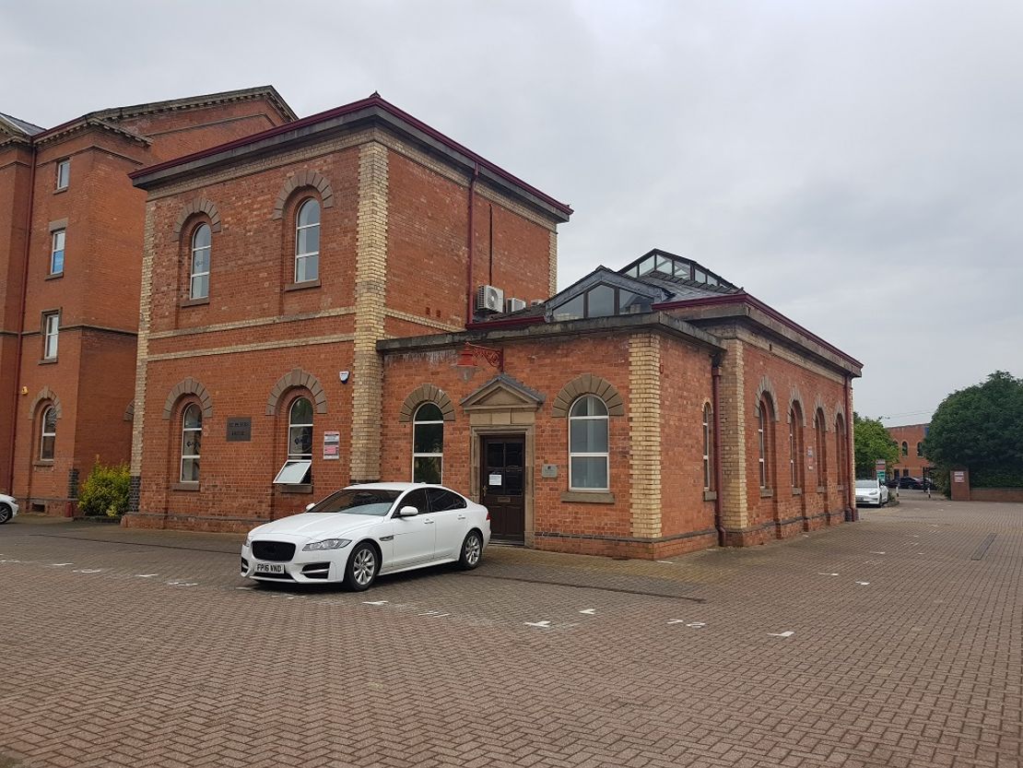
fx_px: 769
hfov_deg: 67.3
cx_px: 512
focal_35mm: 26
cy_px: 384
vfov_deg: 53.1
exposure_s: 1/974
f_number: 1.7
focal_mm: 4.3
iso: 40
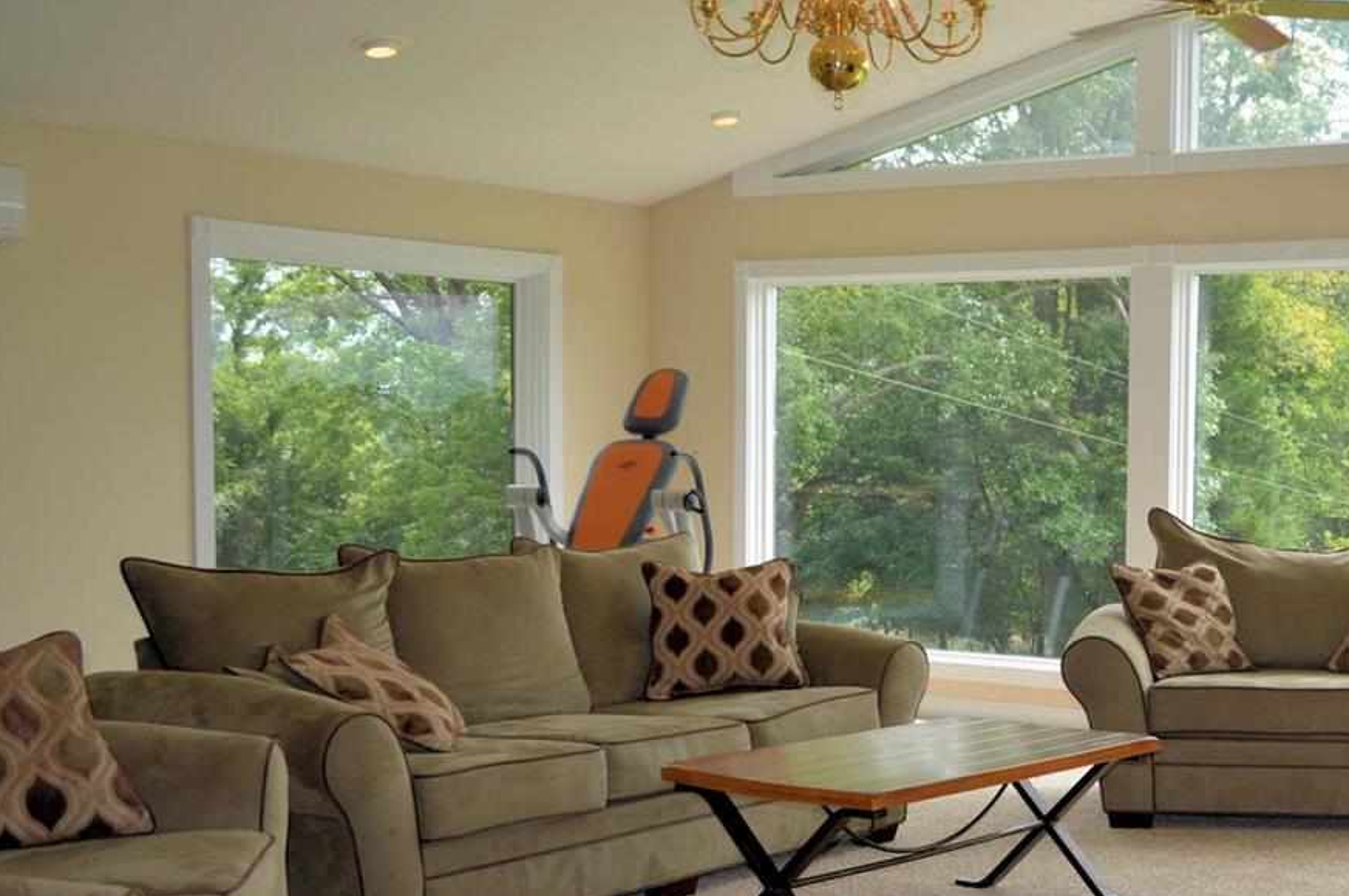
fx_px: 2059
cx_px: 1181
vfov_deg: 24.5
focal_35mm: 55
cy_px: 572
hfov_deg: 34.5
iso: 125
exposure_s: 1/125
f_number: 4
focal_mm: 20
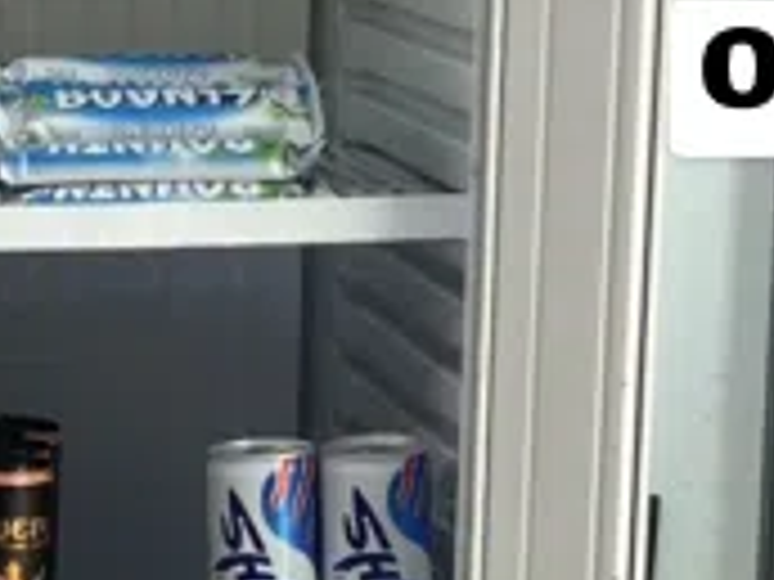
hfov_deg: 19.6
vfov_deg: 14.5
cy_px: 805
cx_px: -9
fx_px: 2169
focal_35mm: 97
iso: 40
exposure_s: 1/100
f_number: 1.6
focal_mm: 5.1
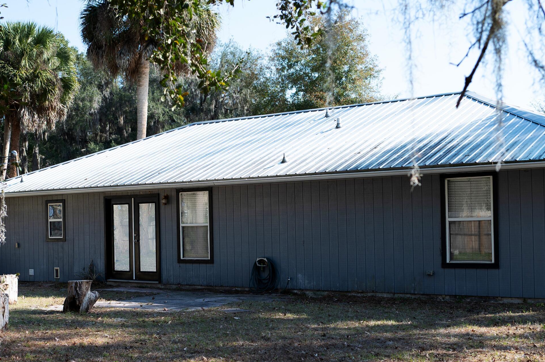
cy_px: 169
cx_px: 257
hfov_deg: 36.3
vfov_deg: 24.6
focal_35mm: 55
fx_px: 832
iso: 125
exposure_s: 1/500
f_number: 4
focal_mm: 35
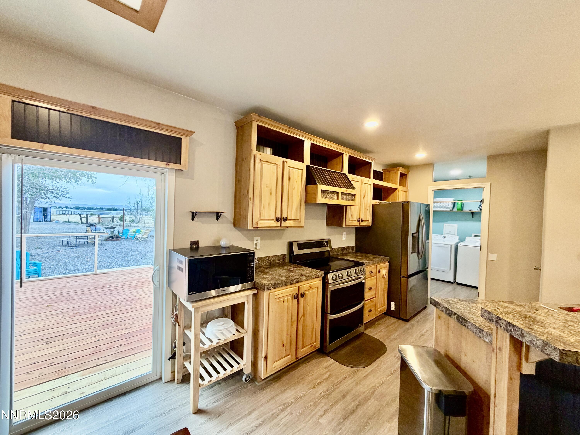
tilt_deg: -0.8
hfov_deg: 102.1
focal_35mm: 14
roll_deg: -1.4
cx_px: 290
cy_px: 218
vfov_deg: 85.7
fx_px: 235
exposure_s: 1/60
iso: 250
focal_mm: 2.22
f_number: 2.2
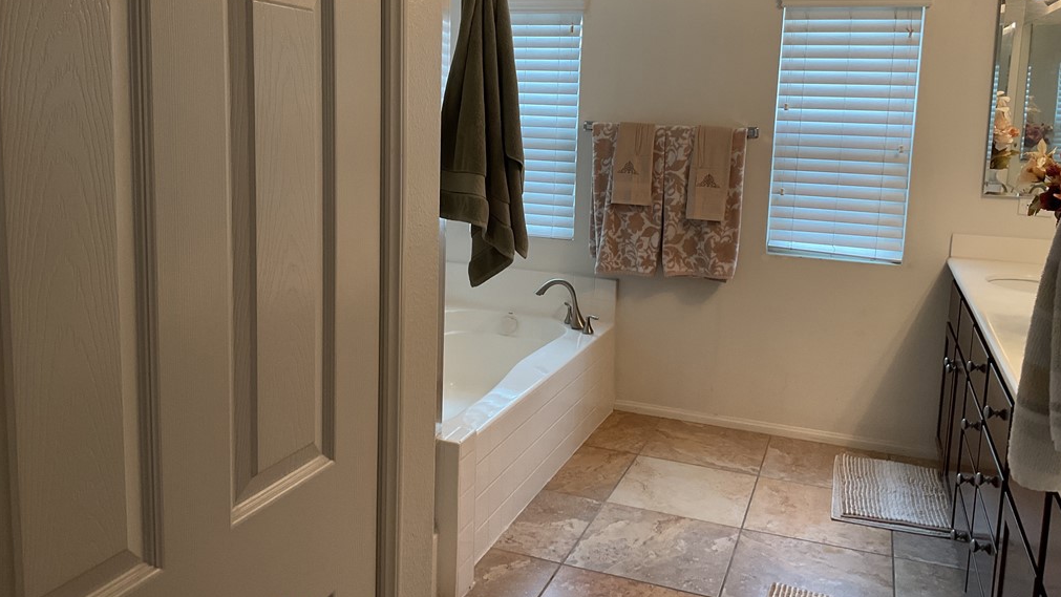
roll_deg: -1.7
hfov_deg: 61.0
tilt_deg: -6.5
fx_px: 900
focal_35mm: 32
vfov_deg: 36.5
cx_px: 533
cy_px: 221
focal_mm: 3
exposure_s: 1/60
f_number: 1.8
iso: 64
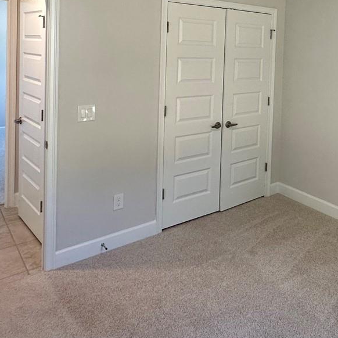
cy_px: 62
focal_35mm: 34
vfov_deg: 45.7
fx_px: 376
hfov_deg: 45.3
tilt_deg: -1.7
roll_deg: -2.4
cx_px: 284
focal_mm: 2.22
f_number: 2.2
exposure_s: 1/120
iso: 200
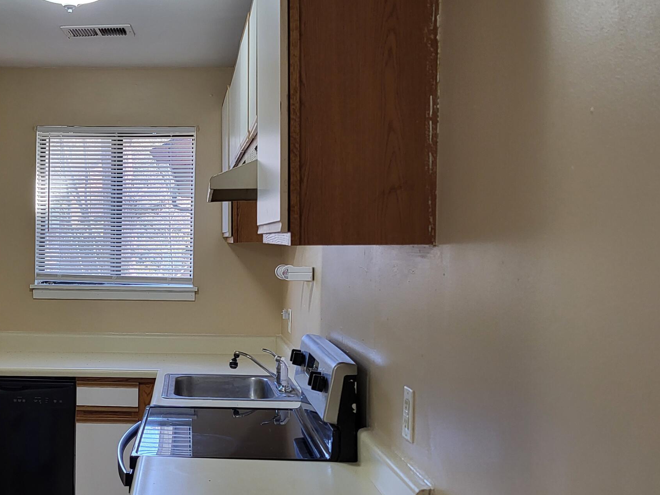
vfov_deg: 31.5
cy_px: 268
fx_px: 877
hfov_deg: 39.8
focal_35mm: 46
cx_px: 142
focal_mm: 5.4
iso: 125
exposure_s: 1/120
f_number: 1.8
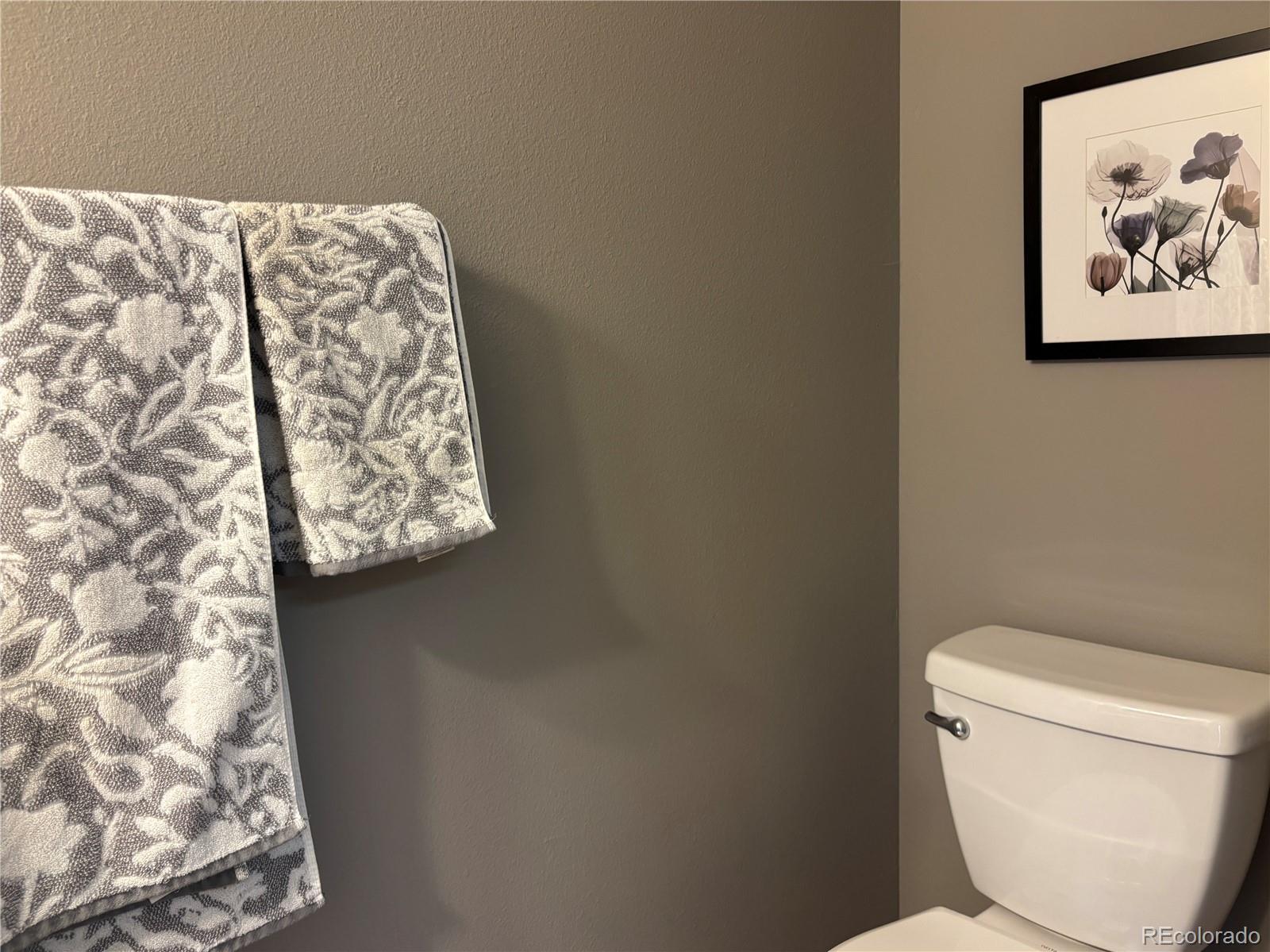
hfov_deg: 67.3
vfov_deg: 53.0
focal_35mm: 26
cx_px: 635
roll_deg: +3.5
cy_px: 476
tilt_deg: -8.7
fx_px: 954
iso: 200
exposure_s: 1/60
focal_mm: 5.96
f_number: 1.6
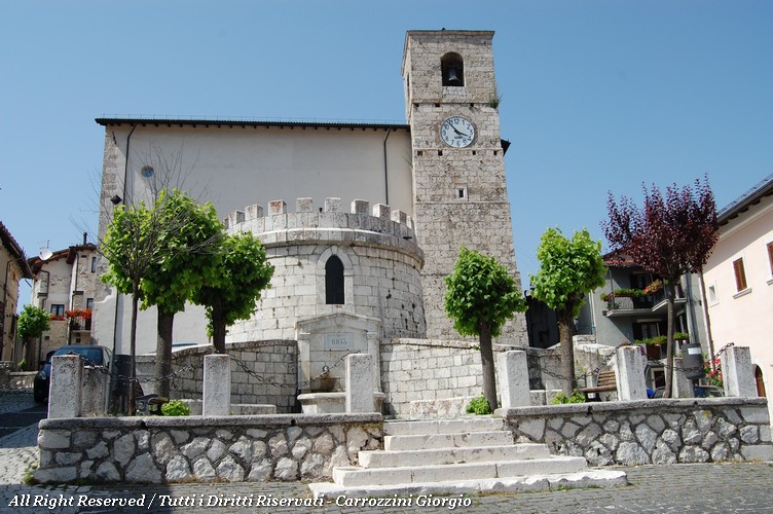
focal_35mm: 30
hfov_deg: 62.0
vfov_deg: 43.5
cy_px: 257
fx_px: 644
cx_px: 386
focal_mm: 20
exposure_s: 1/320
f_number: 9
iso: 200
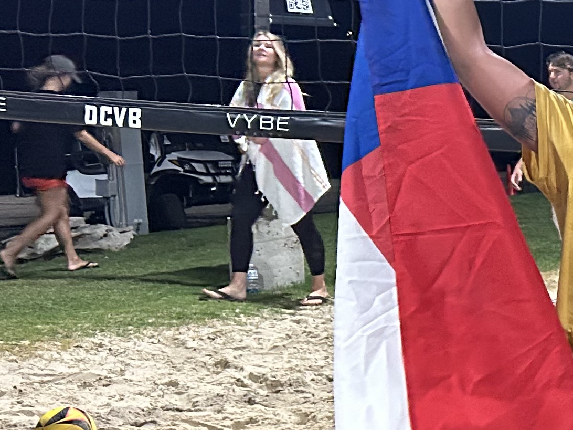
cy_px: 316
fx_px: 1589
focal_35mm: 96
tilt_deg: -7.1
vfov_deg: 15.3
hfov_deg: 17.5
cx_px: 948
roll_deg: -0.2
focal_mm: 5.7
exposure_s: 1/40
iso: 500
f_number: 1.5
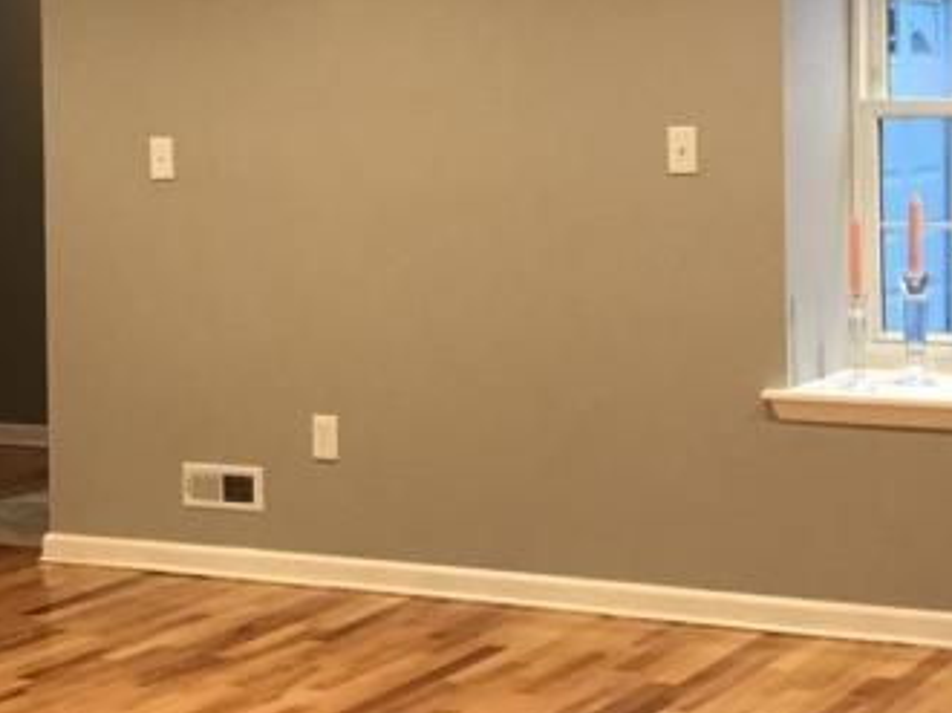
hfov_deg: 22.5
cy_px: 133
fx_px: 2391
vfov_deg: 16.8
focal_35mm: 87
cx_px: 363
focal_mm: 3.99
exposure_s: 1/20
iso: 40
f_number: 1.8
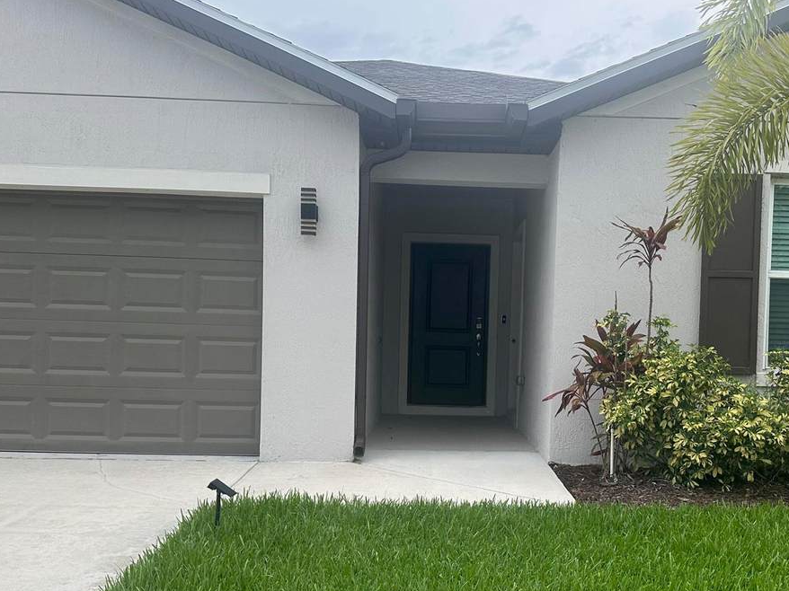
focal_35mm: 35
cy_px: 370
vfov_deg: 40.4
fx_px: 798
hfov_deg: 52.4
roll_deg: -1.7
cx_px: 455
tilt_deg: -1.5
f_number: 1.78
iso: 160
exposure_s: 1/121
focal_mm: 6.86
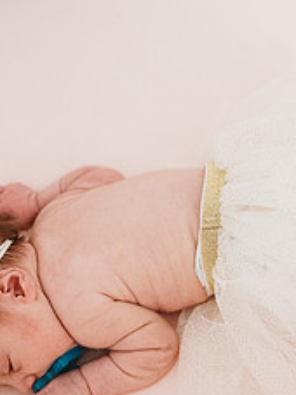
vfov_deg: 32.5
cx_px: 171
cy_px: 250
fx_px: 673
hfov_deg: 24.8
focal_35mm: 59
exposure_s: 1/160
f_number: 2.2
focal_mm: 24
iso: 1600
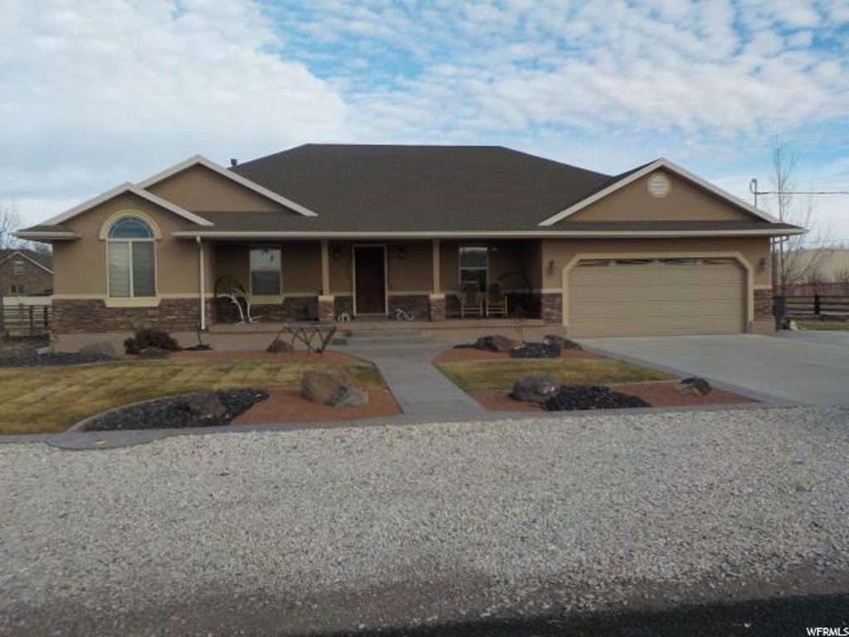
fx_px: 736
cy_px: 318
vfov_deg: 46.8
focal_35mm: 30
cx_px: 424
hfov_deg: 60.0
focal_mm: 4.1
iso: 125
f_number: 3.3
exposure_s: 1/1000
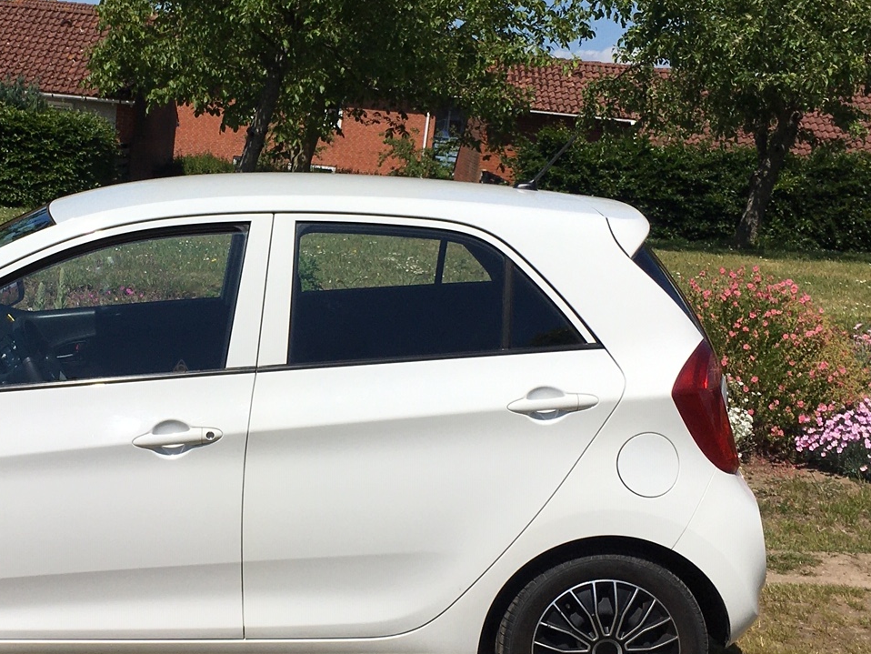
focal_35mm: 61
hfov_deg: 31.0
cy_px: 333
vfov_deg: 24.0
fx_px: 1535
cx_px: 190
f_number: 2.2
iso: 25
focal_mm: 4.15
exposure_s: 1/4525
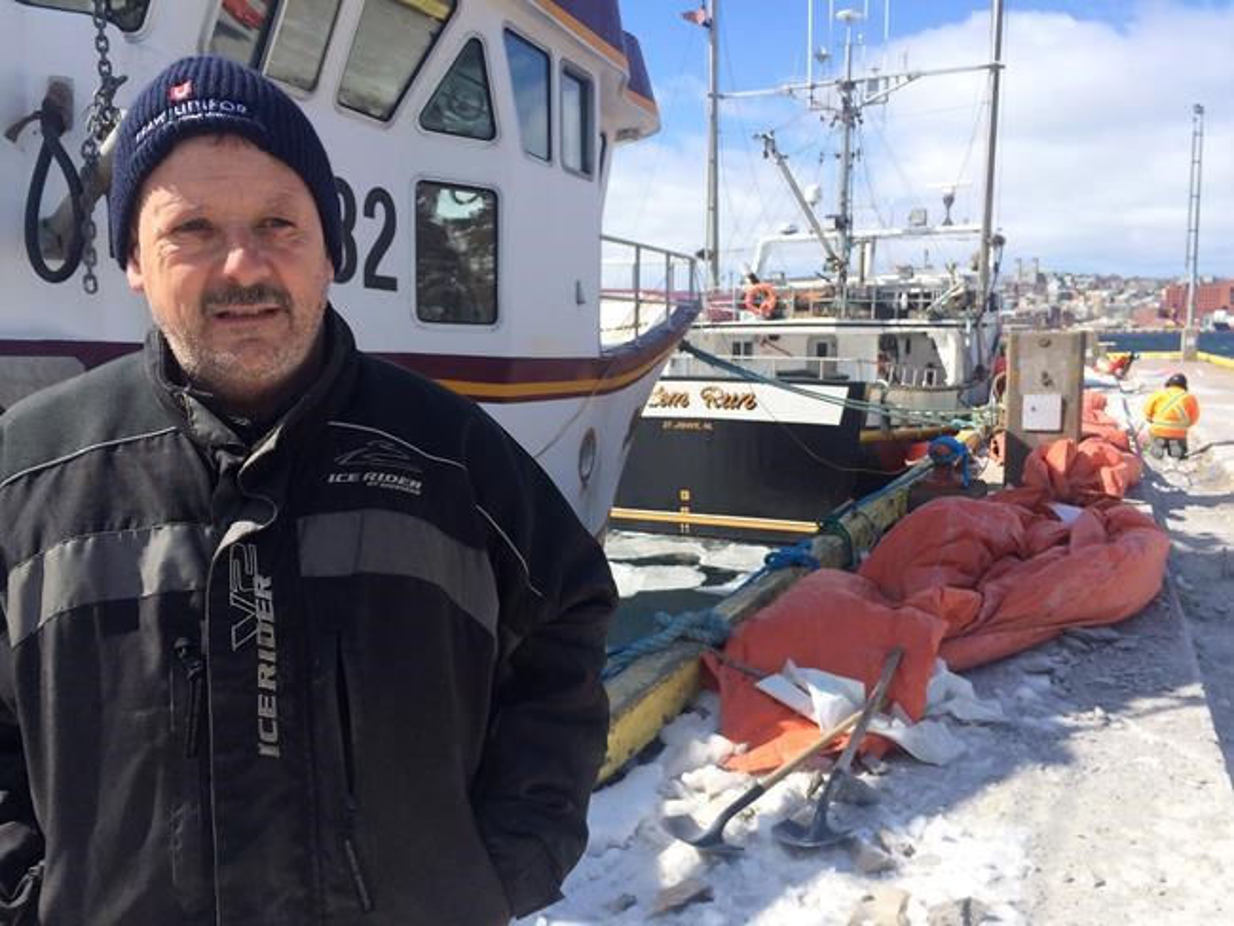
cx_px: 617
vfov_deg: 48.3
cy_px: 463
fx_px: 1034
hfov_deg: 61.6
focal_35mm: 29
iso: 32
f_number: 2.2
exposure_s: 1/1580
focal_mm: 4.15
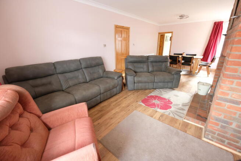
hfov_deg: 100.4
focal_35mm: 15
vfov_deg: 77.4
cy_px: 80
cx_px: 120
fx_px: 100
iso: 800
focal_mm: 10
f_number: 4
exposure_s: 1/10
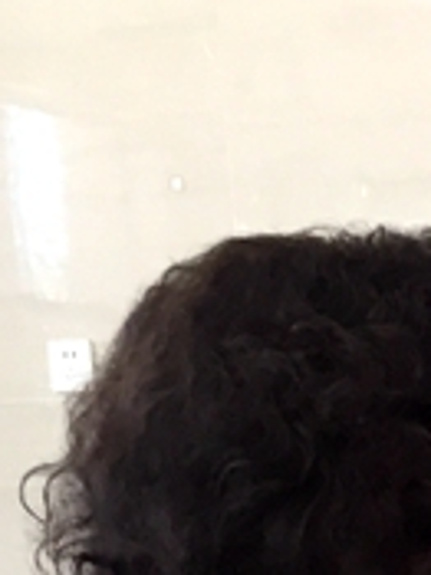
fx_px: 2576
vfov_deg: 11.7
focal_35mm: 155
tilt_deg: -11.6
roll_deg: +0.6
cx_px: 980
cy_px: 1083
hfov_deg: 8.8
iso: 50
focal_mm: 4.15
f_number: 2.2
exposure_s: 1/33
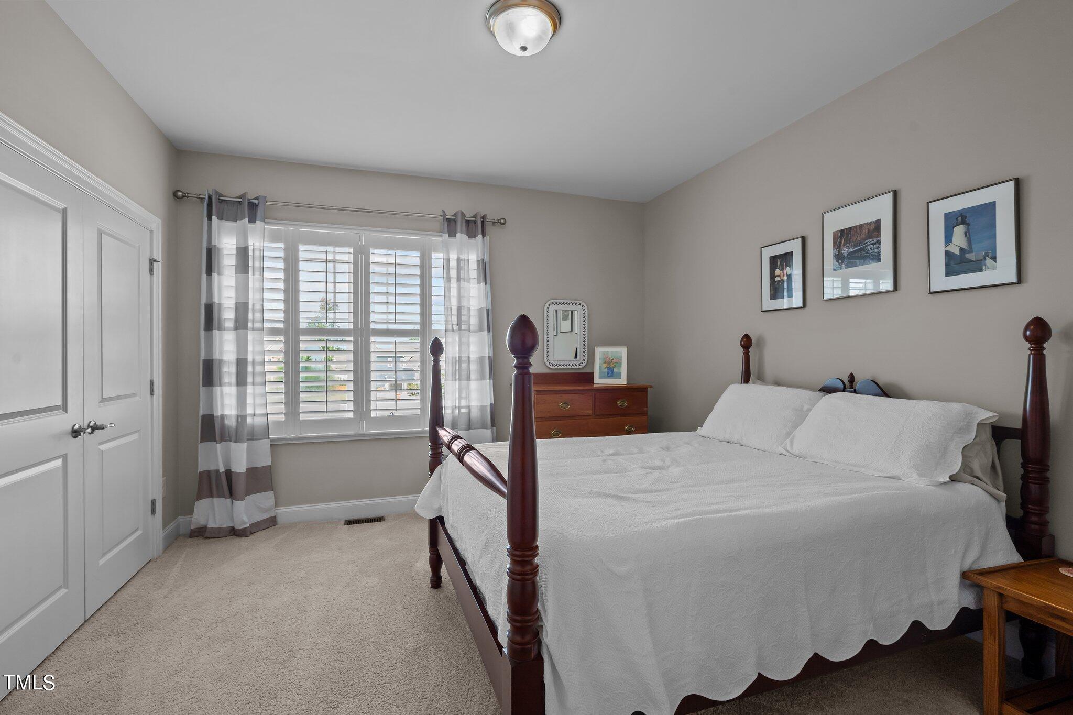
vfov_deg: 73.7
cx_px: 536
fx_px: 477
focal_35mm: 16
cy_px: 358
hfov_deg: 96.7
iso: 400
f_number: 8
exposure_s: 1/3
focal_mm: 16
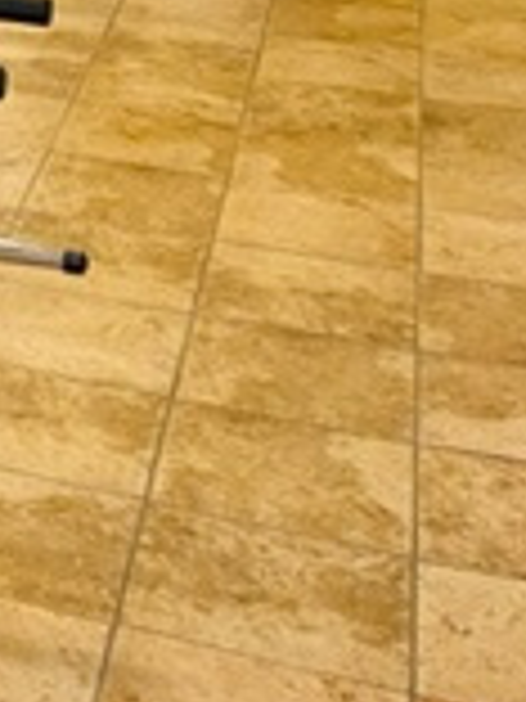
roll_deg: +0.3
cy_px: -252
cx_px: -593
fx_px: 2168
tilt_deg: -10.9
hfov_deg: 12.0
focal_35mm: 107
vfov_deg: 17.1
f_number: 1.5
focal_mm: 5.7
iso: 100
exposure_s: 1/60
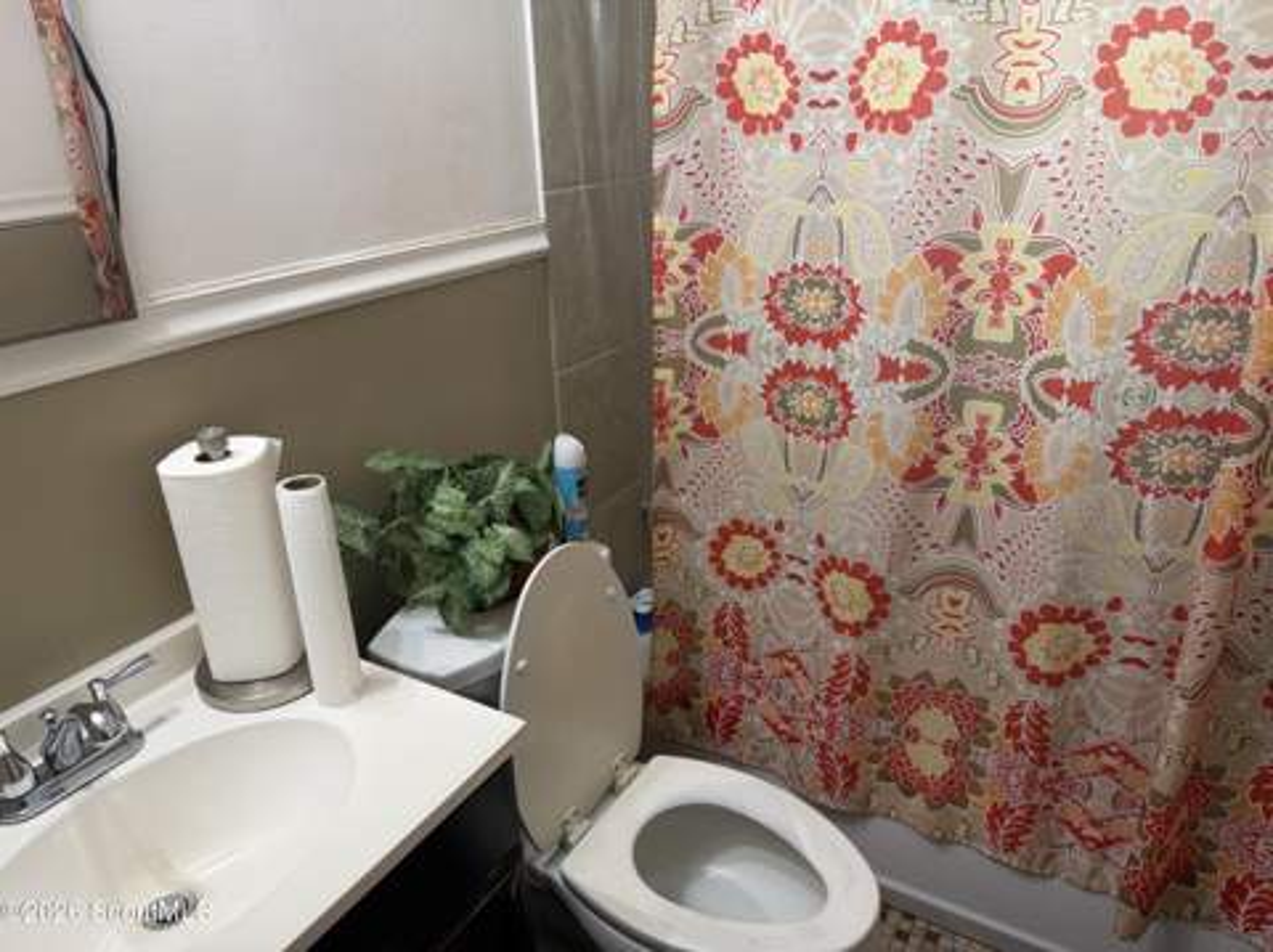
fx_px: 882
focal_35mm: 24
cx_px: 636
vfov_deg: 56.7
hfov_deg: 71.7
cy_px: 476
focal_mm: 6.76
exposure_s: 1/60
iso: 125
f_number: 1.78
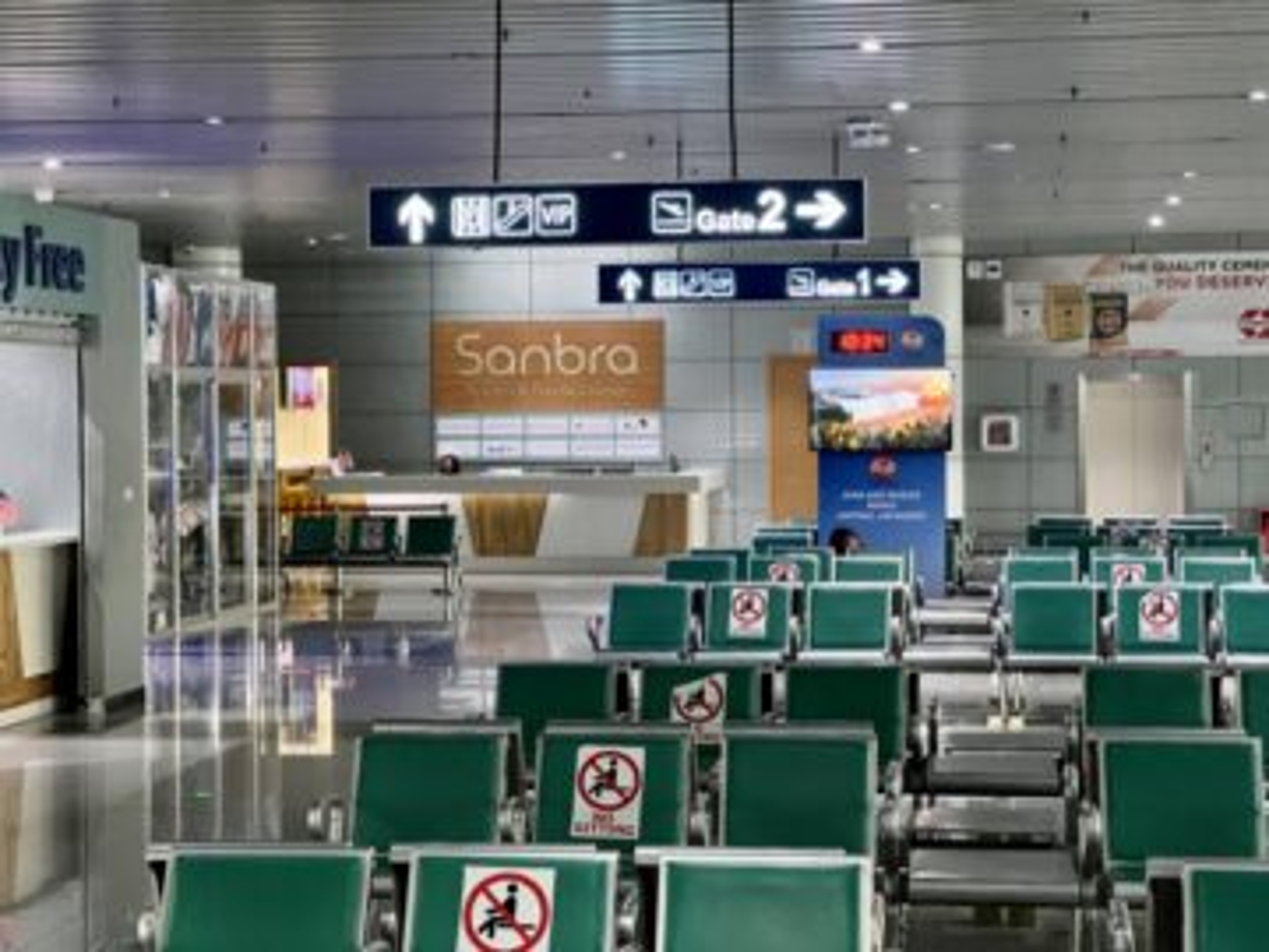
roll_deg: +0.7
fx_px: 2823
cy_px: 476
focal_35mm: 77
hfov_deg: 25.3
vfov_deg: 19.1
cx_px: 634
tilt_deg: -1.4
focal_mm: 9
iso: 800
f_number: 2.8
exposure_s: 1/34
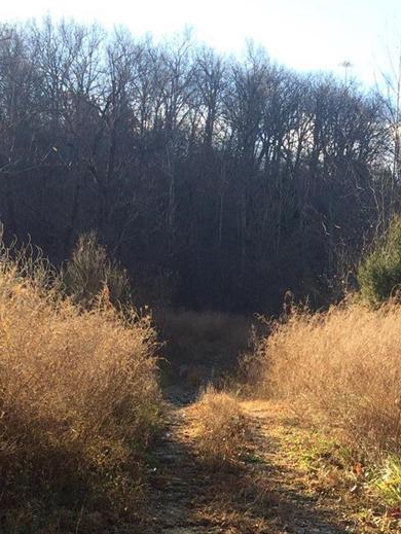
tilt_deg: -13.3
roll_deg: -1.1
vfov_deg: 26.9
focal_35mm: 67
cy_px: 566
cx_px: 297
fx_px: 1034
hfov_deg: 21.8
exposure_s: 1/513
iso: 32
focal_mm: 4.15
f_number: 2.2
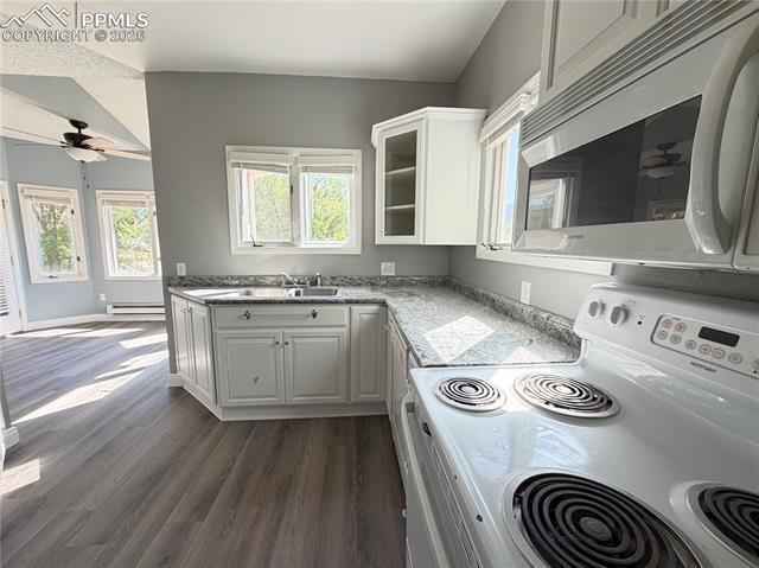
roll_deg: -0.5
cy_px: 284
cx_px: 380
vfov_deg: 85.6
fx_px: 307
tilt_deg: -8.5
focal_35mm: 14
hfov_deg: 102.1
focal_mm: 2.22
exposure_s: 1/121
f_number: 2.2
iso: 80
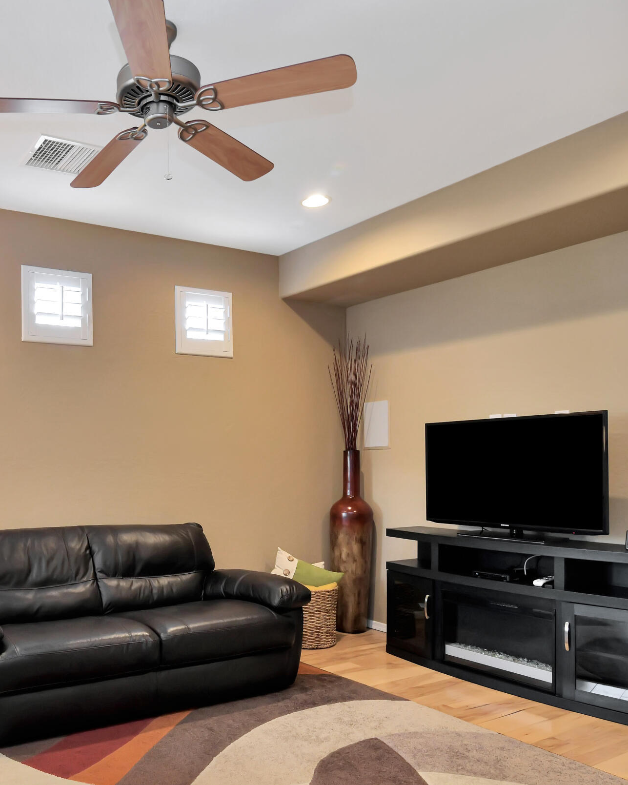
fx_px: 651
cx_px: 112
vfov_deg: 61.7
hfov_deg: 48.2
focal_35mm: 28
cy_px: 472
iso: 500
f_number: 7.1
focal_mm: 16
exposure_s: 1/30
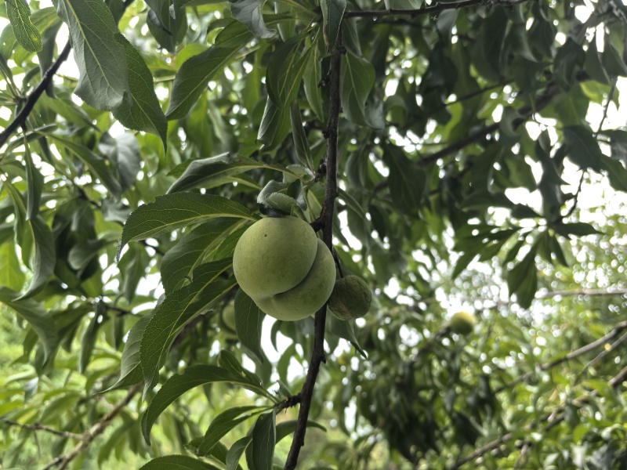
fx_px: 489
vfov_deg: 51.4
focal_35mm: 27
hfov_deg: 65.3
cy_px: 235
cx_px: 314
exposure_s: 1/475
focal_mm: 5.75
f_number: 2
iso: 160
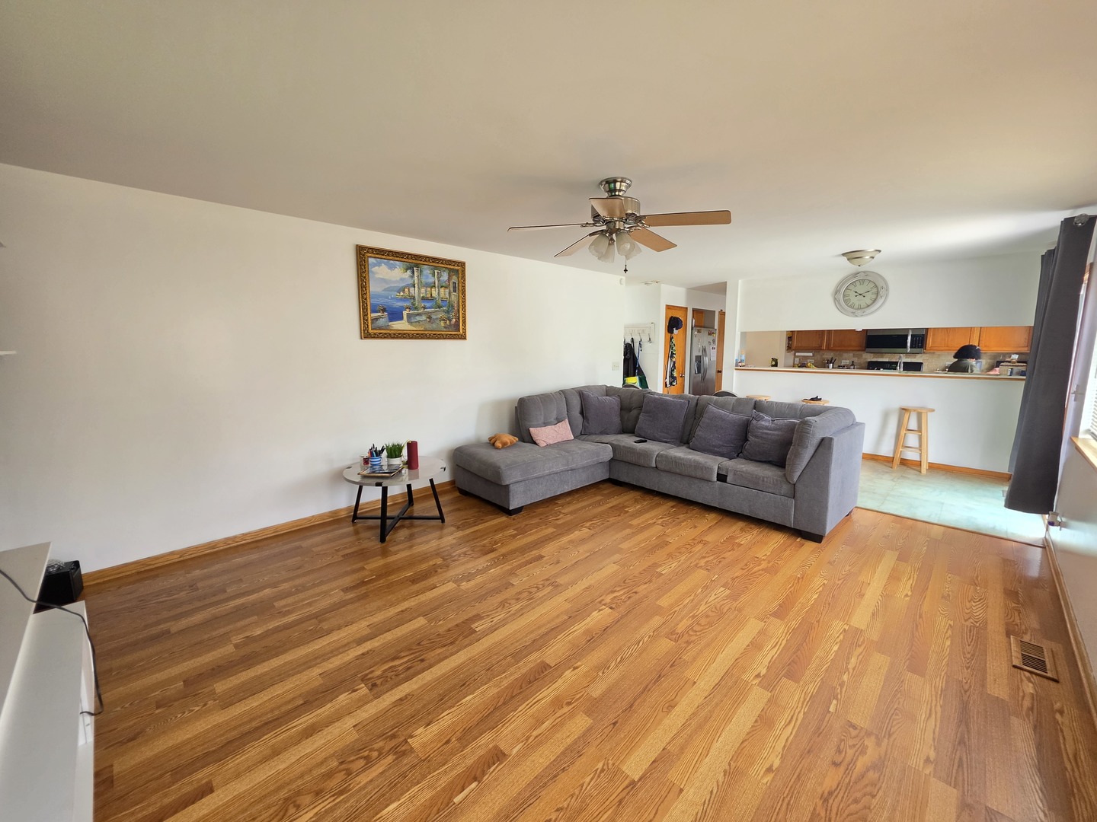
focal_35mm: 13
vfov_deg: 89.9
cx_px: 548
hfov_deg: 106.2
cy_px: 411
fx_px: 412
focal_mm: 2.2
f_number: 1.9
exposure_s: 1/120
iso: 125
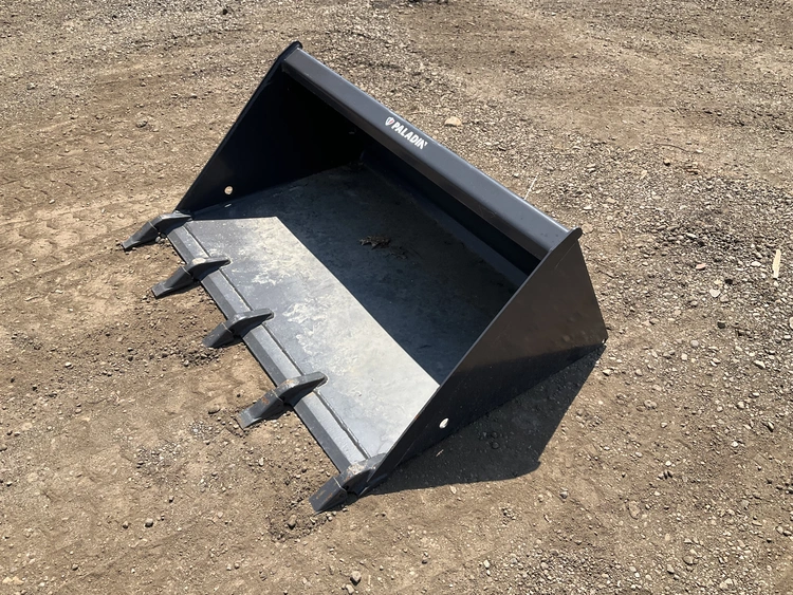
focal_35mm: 29
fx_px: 665
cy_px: 298
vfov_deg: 48.3
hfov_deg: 61.6
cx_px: 396
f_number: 1.8
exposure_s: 1/1168
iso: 25
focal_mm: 3
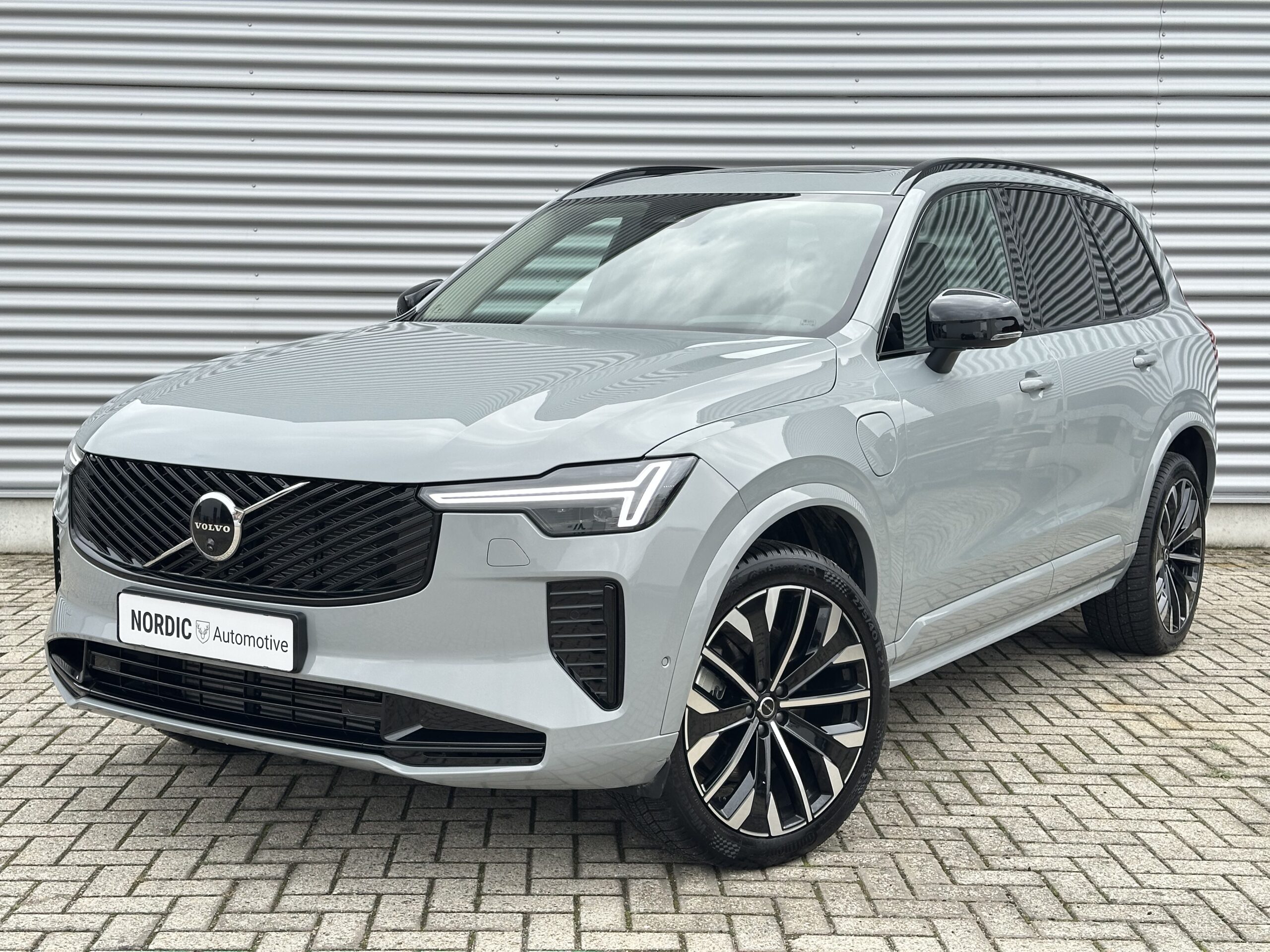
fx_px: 1761
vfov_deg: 30.3
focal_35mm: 48
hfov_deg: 39.7
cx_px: 635
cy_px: 476
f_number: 1.78
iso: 64
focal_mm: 6.86
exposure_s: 1/919
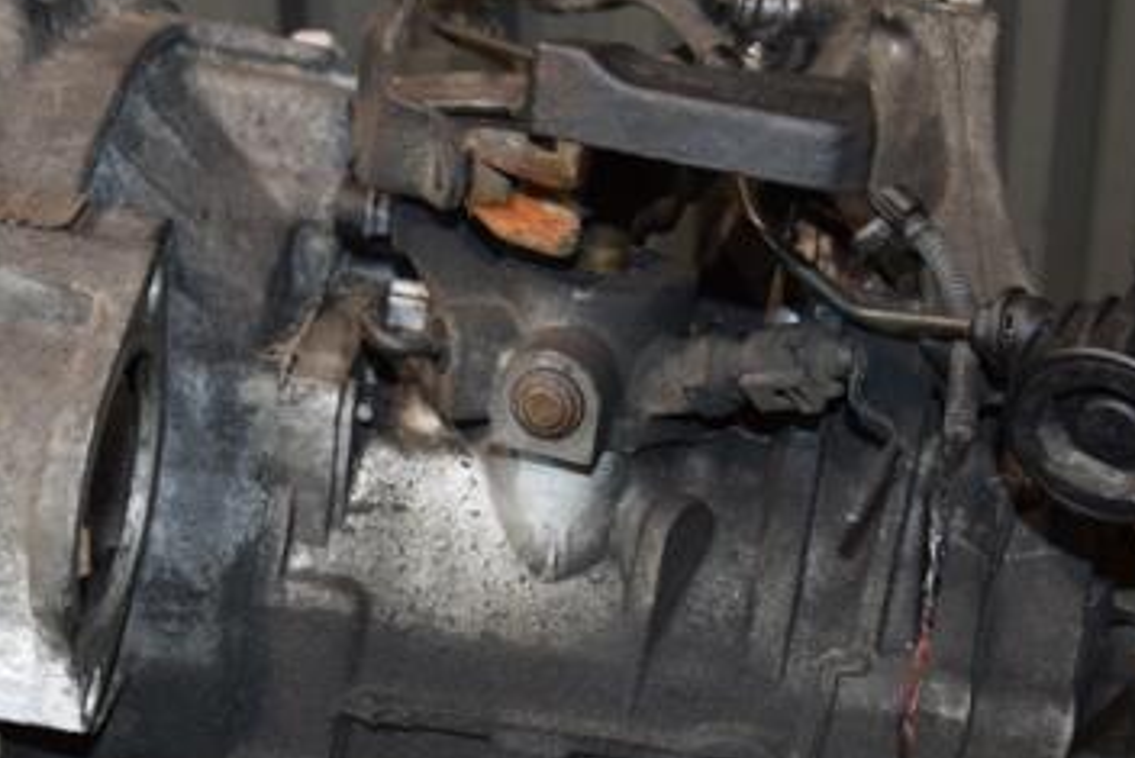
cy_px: 452
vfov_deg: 21.3
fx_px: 2014
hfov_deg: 31.3
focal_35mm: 64
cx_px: 390
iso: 800
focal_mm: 25
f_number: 5
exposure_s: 1/60
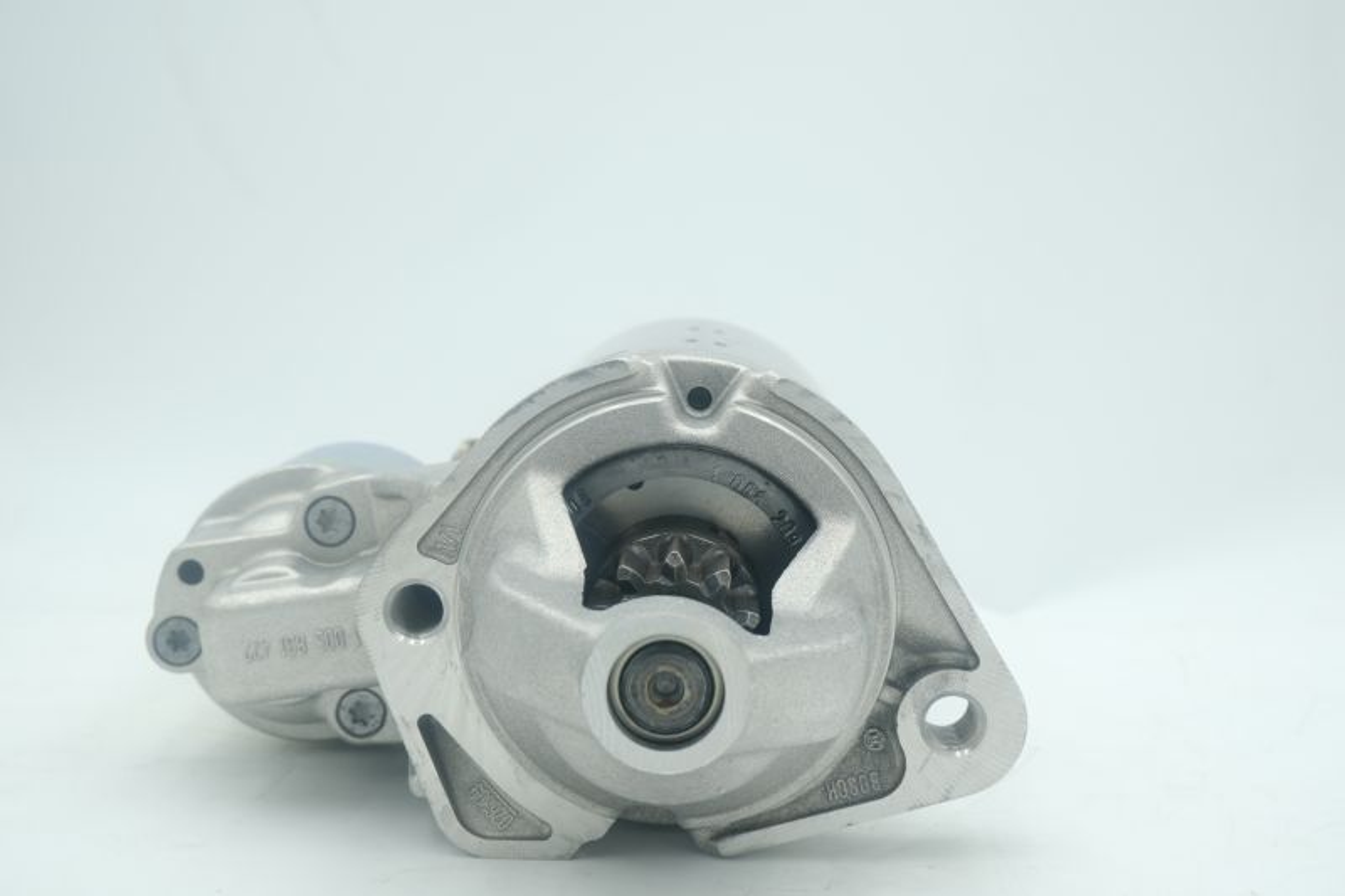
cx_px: 672
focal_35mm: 56
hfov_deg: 35.6
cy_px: 448
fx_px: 2092
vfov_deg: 24.2
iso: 200
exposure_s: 1/25
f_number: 11
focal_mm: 37.4
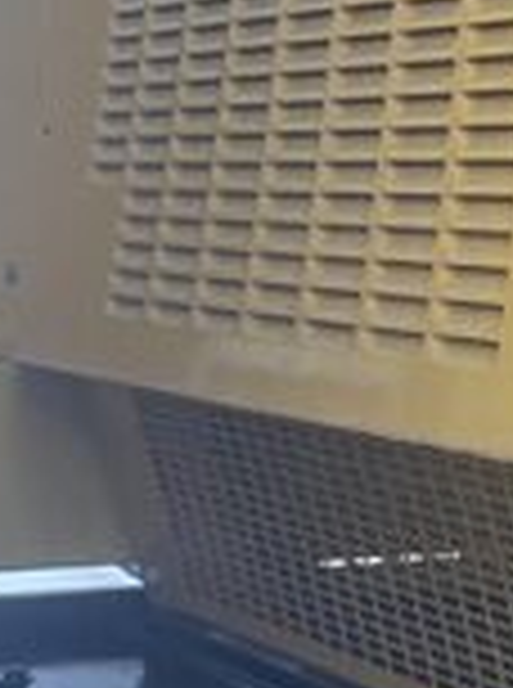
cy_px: 27
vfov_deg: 17.7
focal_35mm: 109
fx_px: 2163
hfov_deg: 12.9
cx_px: 720
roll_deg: -3.3
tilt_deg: +8.9
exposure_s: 1/121
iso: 32
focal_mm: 5.7
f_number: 1.5
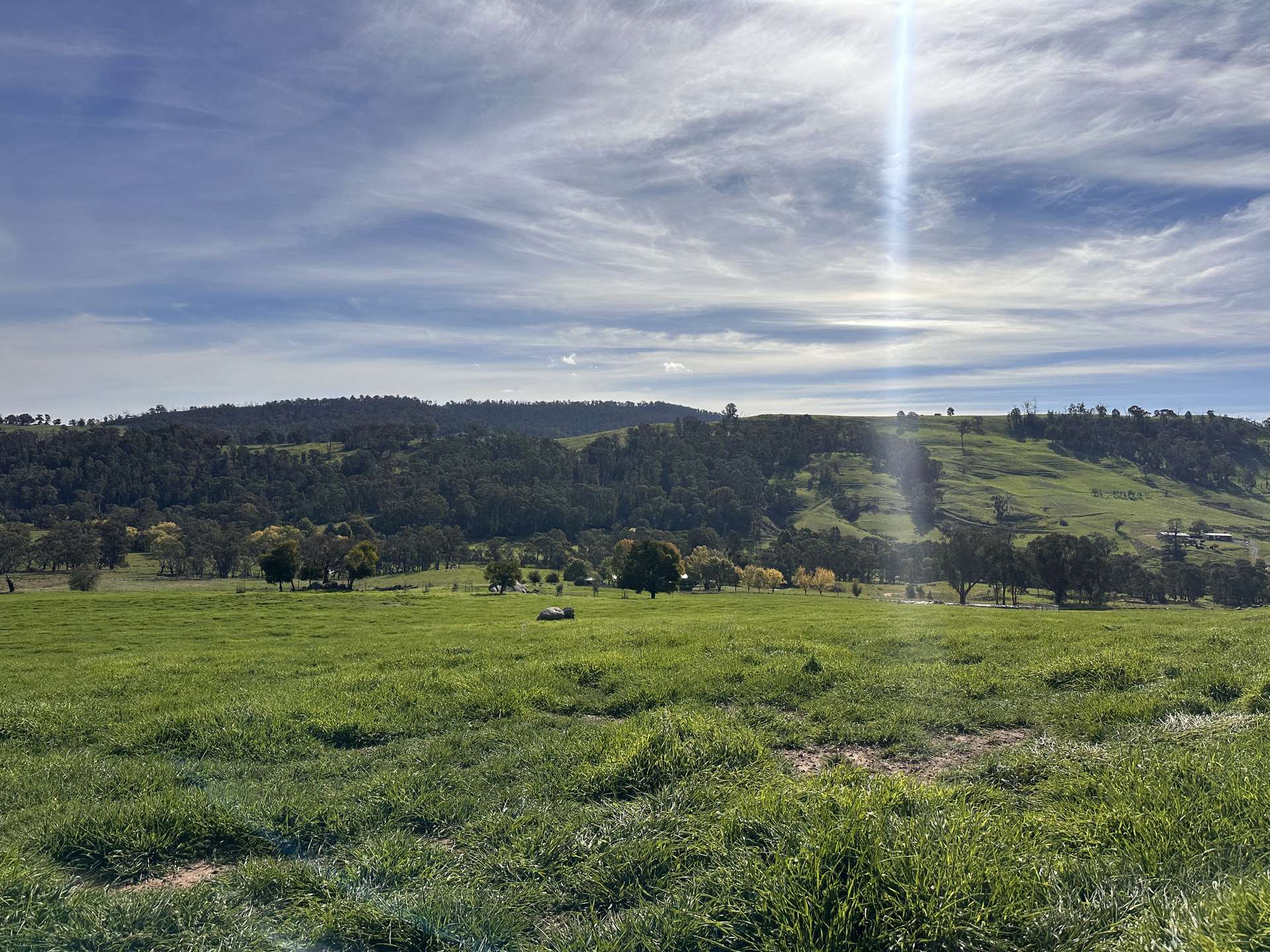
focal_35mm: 24
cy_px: 476
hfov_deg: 71.6
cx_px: 635
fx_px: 881
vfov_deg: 56.8
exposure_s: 1/13699
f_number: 1.78
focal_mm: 6.86
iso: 80
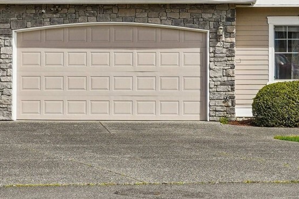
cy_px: -9
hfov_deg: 16.0
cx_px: 212
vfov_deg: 10.6
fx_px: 1063
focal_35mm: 128
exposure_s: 1/200
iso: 100
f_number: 8
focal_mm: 28
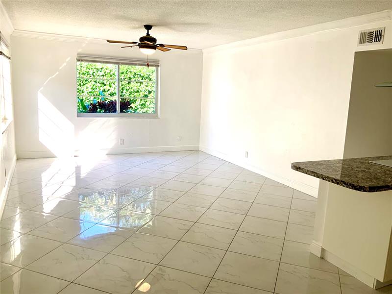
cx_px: 196
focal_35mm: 29
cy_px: 147
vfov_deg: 48.2
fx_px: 328
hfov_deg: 61.7
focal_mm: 3
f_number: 1.8
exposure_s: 1/120
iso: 20
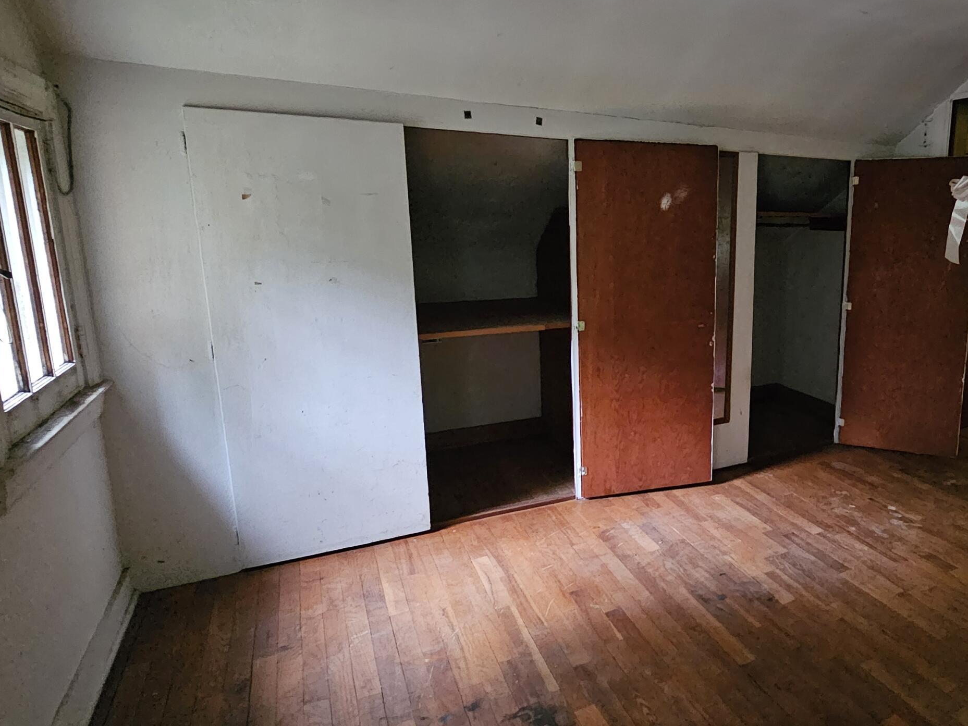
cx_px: 669
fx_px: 587
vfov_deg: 63.4
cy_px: 345
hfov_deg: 75.7
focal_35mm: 21
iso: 1250
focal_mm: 2.2
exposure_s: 1/24
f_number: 2.2
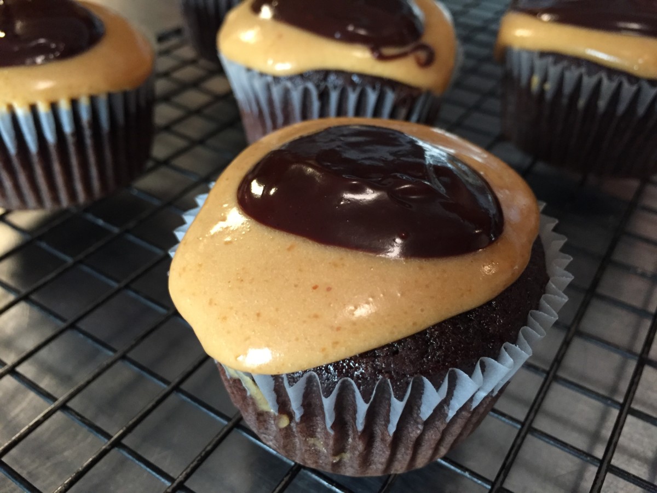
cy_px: 246
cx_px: 328
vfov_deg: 48.2
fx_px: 550
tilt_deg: -40.2
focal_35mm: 29
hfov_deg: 61.7
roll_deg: -0.2
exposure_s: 1/30
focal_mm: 4.15
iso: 200
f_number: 2.2
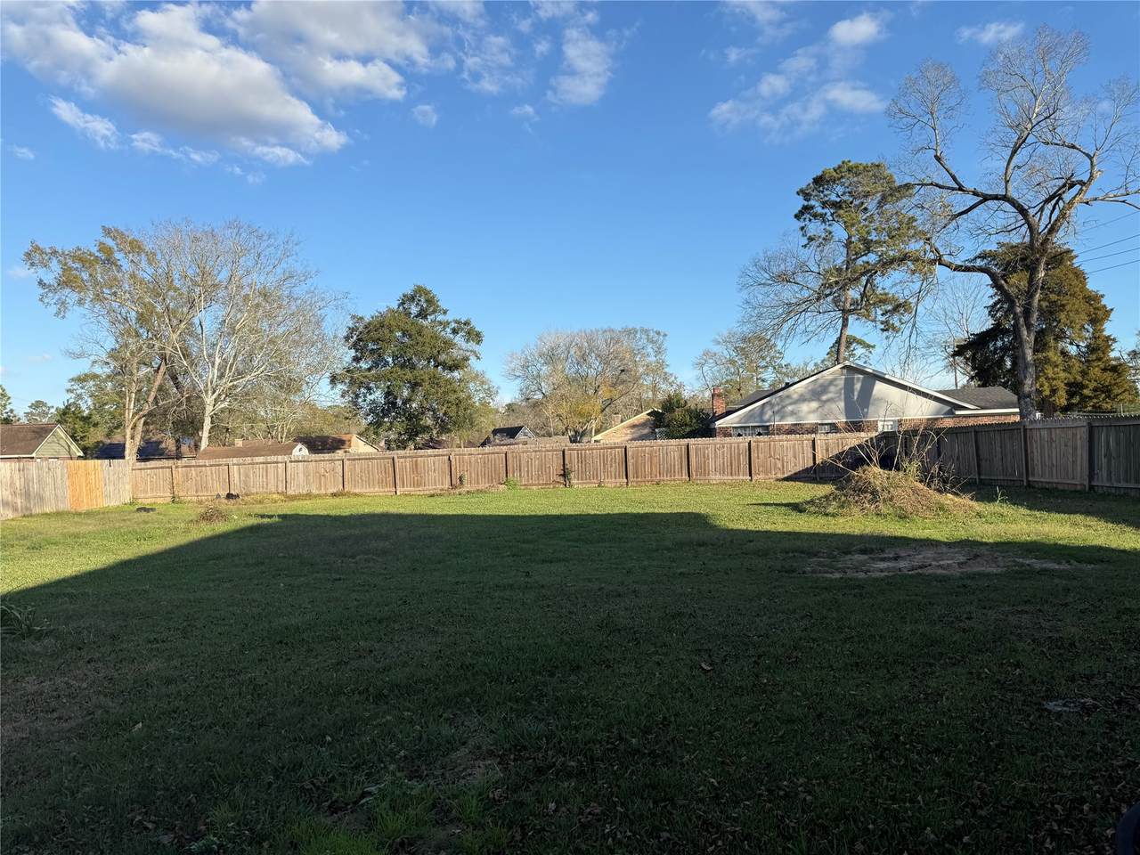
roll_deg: +2.3
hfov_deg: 71.6
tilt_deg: +1.5
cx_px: 570
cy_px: 428
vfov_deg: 56.8
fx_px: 790
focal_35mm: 24
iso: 80
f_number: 1.78
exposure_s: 1/3145
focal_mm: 6.76
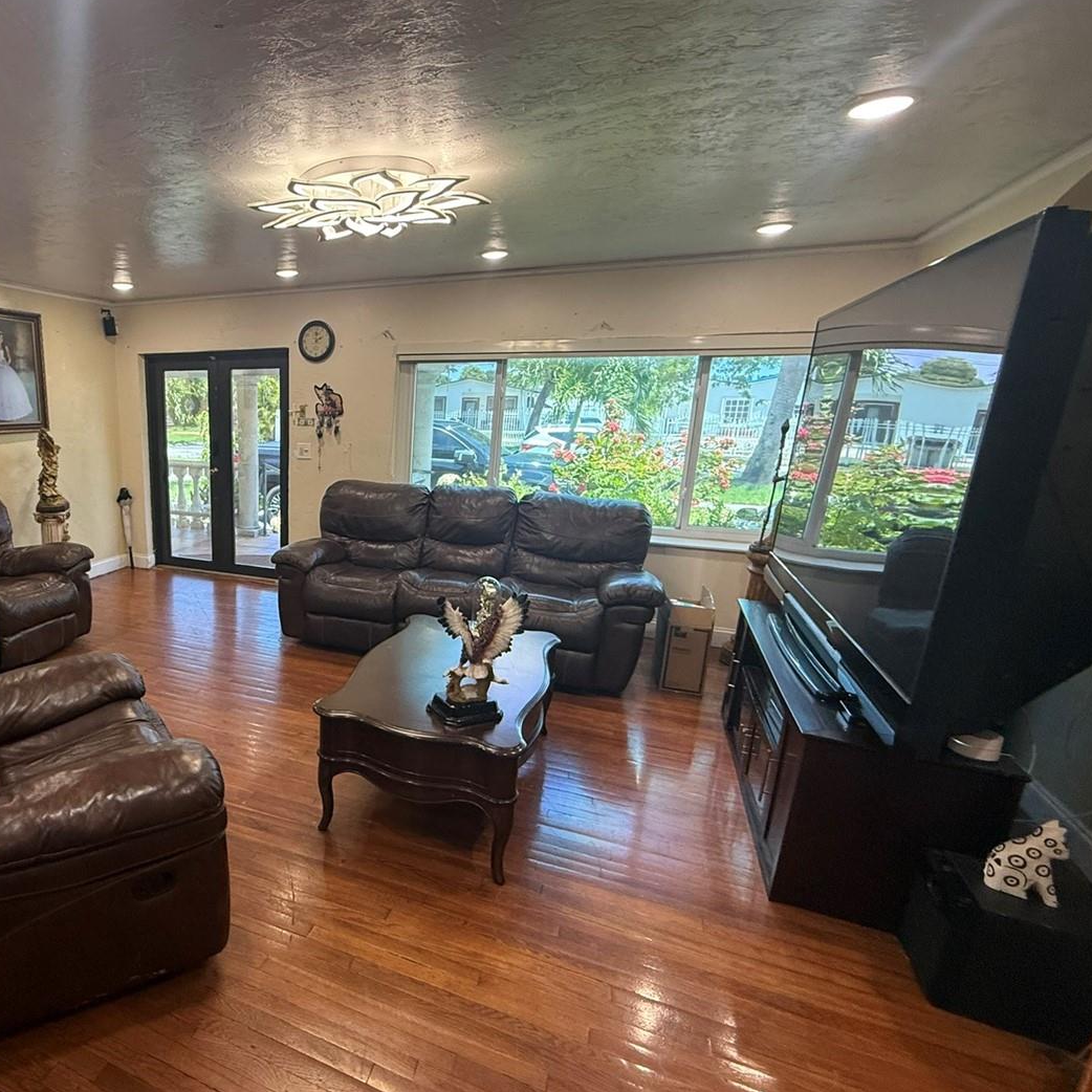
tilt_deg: -13.9
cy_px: 566
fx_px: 678
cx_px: 291
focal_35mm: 19
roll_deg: +0.8
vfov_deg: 77.7
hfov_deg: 73.0
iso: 250
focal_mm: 2.22
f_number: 2.2
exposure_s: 1/120
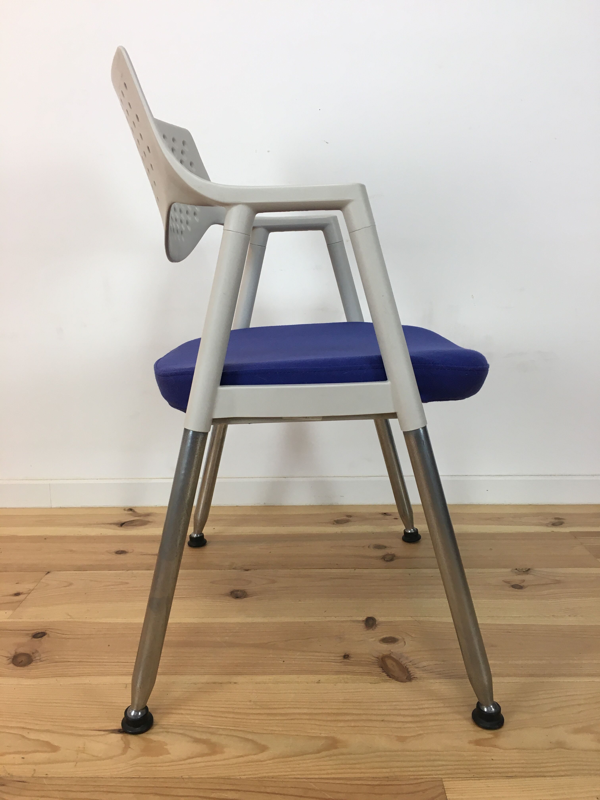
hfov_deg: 48.2
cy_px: 400
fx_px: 670
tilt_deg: -11.9
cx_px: 300
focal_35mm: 29
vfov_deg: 61.7
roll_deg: +1.1
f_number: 2.2
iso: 32
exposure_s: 1/33
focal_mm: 4.15
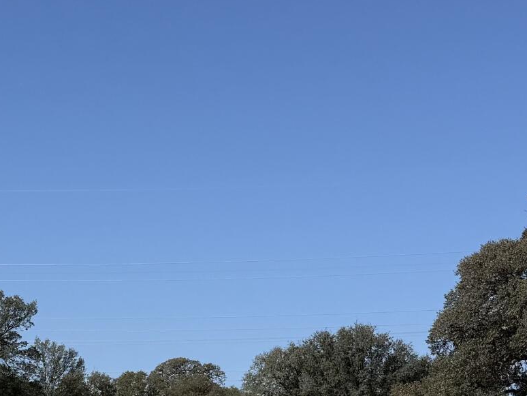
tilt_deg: -2.1
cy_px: 566
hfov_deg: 21.0
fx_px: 1416
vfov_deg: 14.9
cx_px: 168
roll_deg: -1.6
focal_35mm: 93
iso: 80
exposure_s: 1/5319
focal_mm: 6.76
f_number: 1.78
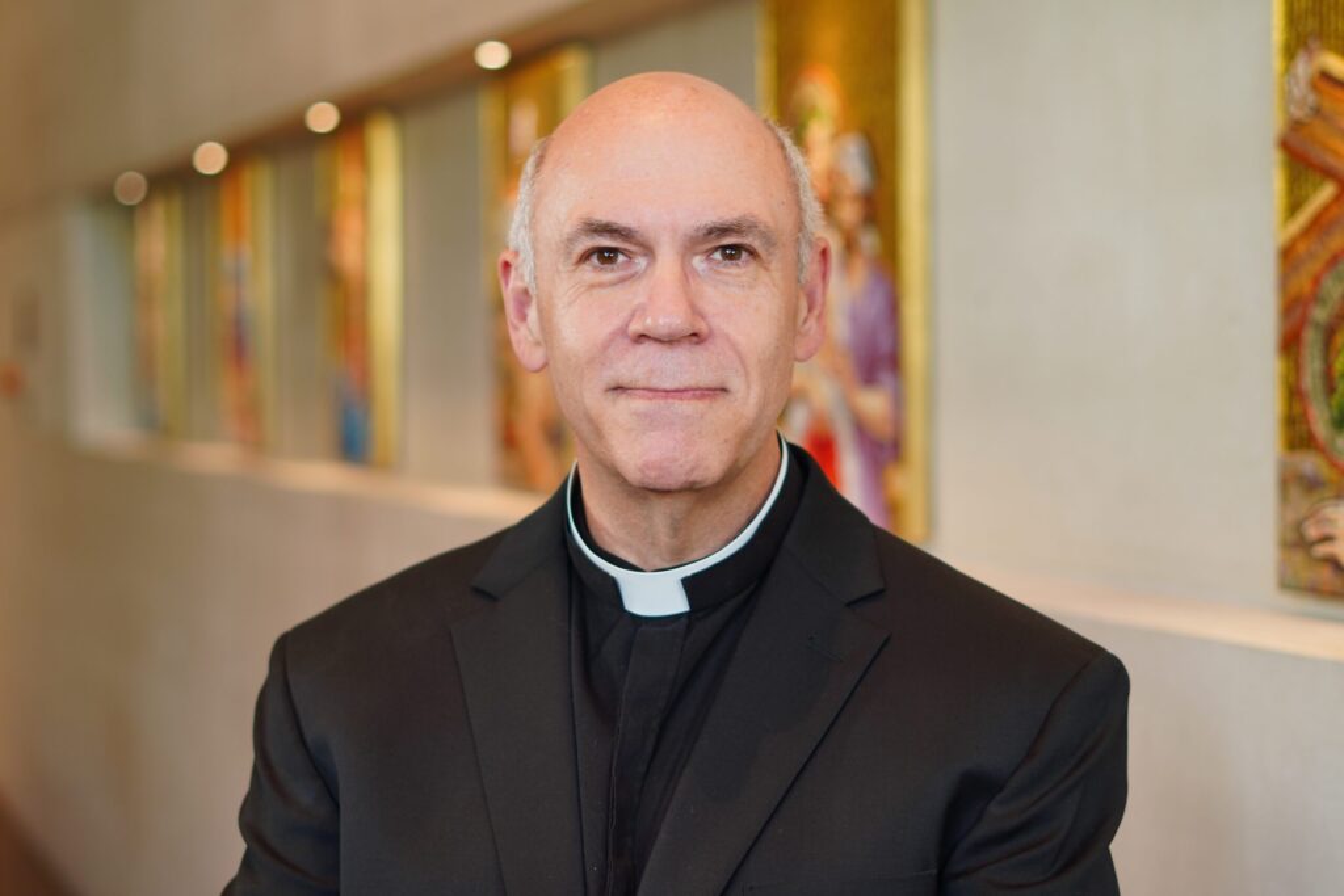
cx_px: 672
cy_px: 448
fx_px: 2800
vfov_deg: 18.2
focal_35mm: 75
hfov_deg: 27.0
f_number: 2
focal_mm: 50
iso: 100
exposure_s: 1/80
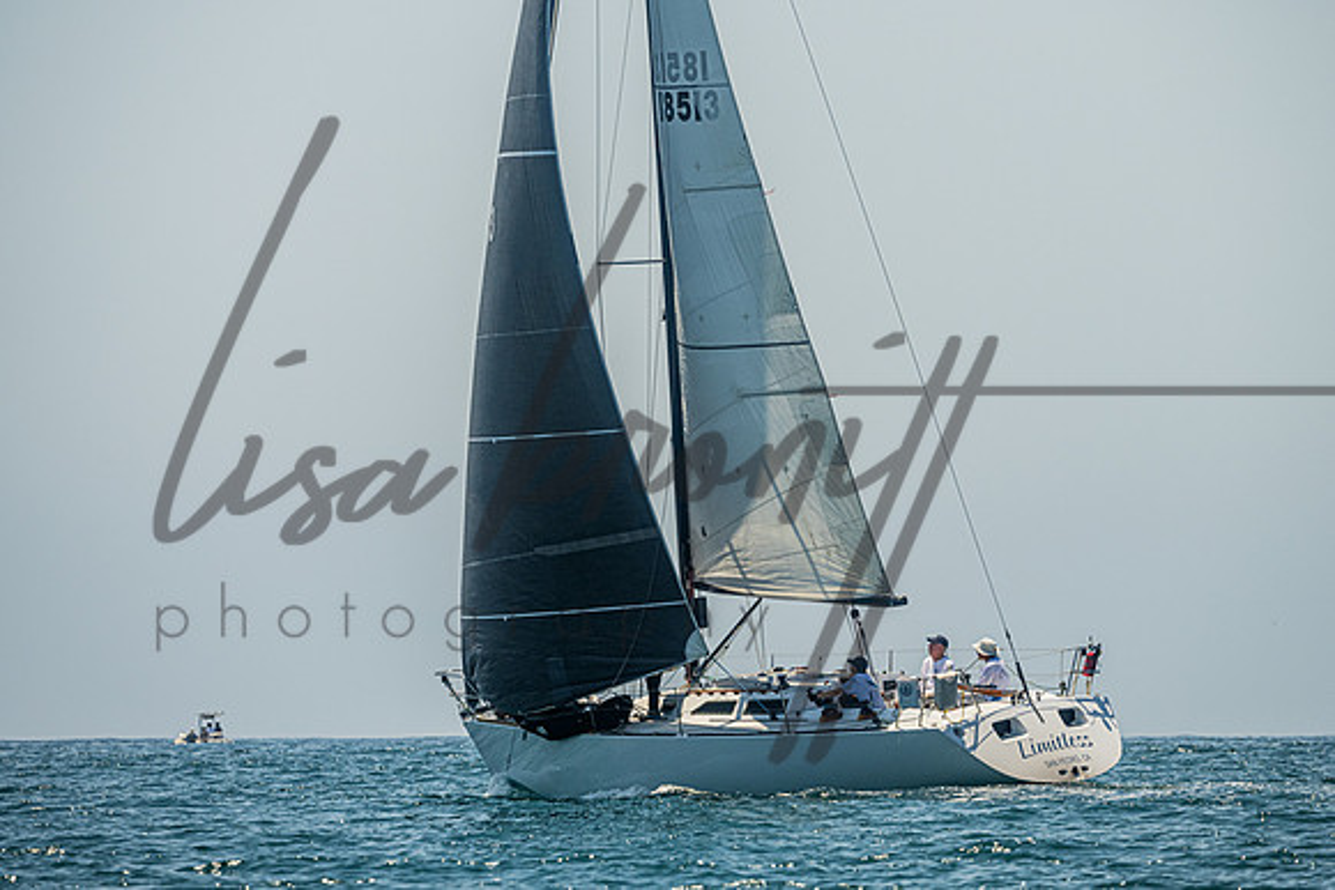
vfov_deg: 4.3
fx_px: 11840
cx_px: 705
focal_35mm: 319
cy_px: 369
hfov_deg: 6.5
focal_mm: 260
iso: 400
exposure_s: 1/3200
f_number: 6.3
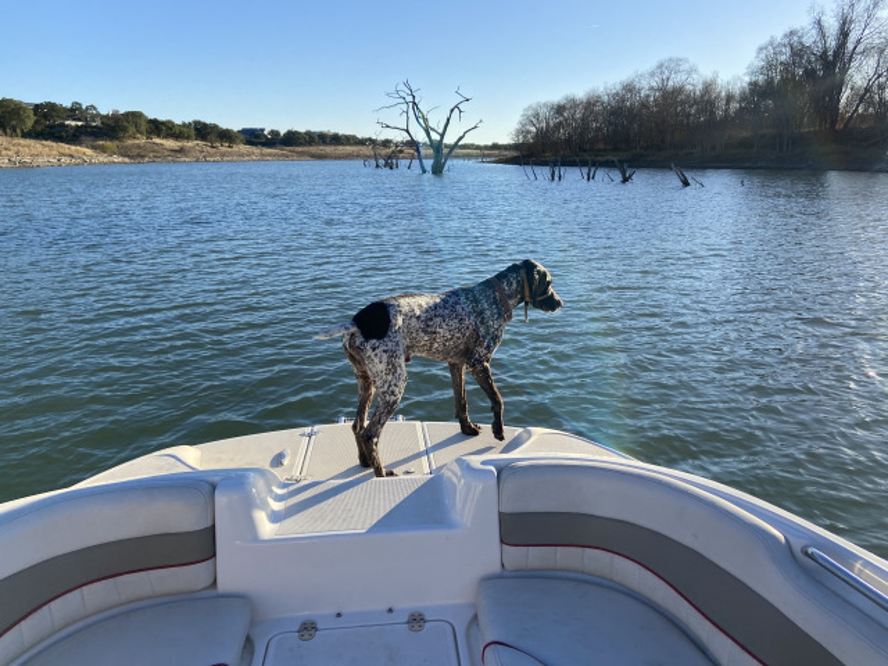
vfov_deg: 53.1
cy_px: 333
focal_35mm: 26
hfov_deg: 67.3
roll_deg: +2.8
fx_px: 667
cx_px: 444
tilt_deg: -13.7
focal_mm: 4.25
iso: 32
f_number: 1.8
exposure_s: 1/1961
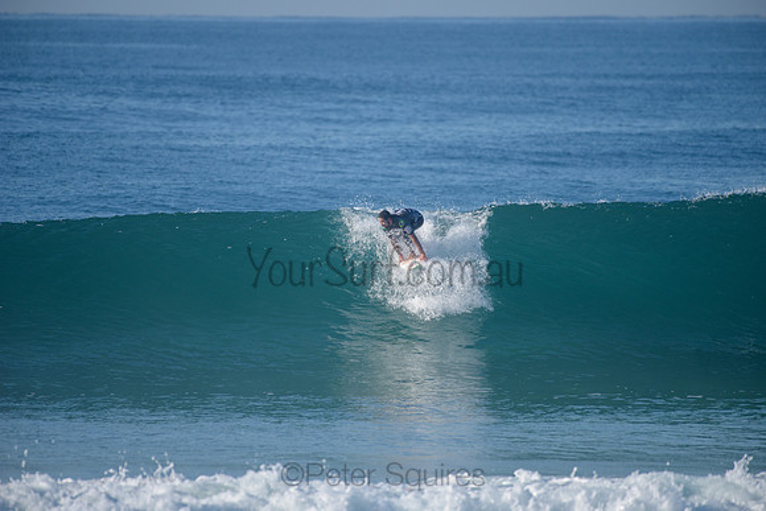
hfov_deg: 4.1
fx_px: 10641
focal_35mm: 500
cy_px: 256
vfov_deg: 2.8
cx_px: 383
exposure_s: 1/2000
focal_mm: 500
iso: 360
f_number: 5.6
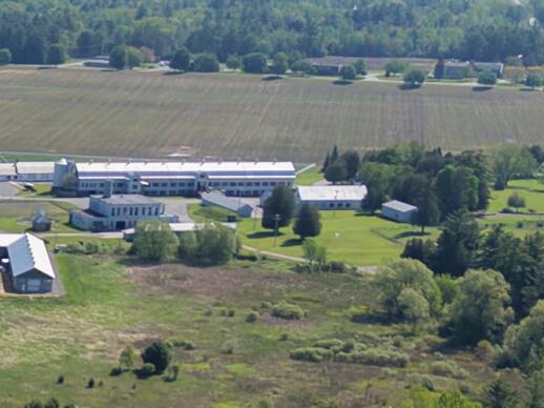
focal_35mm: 139
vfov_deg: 10.4
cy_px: 538
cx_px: -500
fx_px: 2183
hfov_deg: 12.7
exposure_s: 1/8000
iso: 400
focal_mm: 8.67
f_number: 1.8
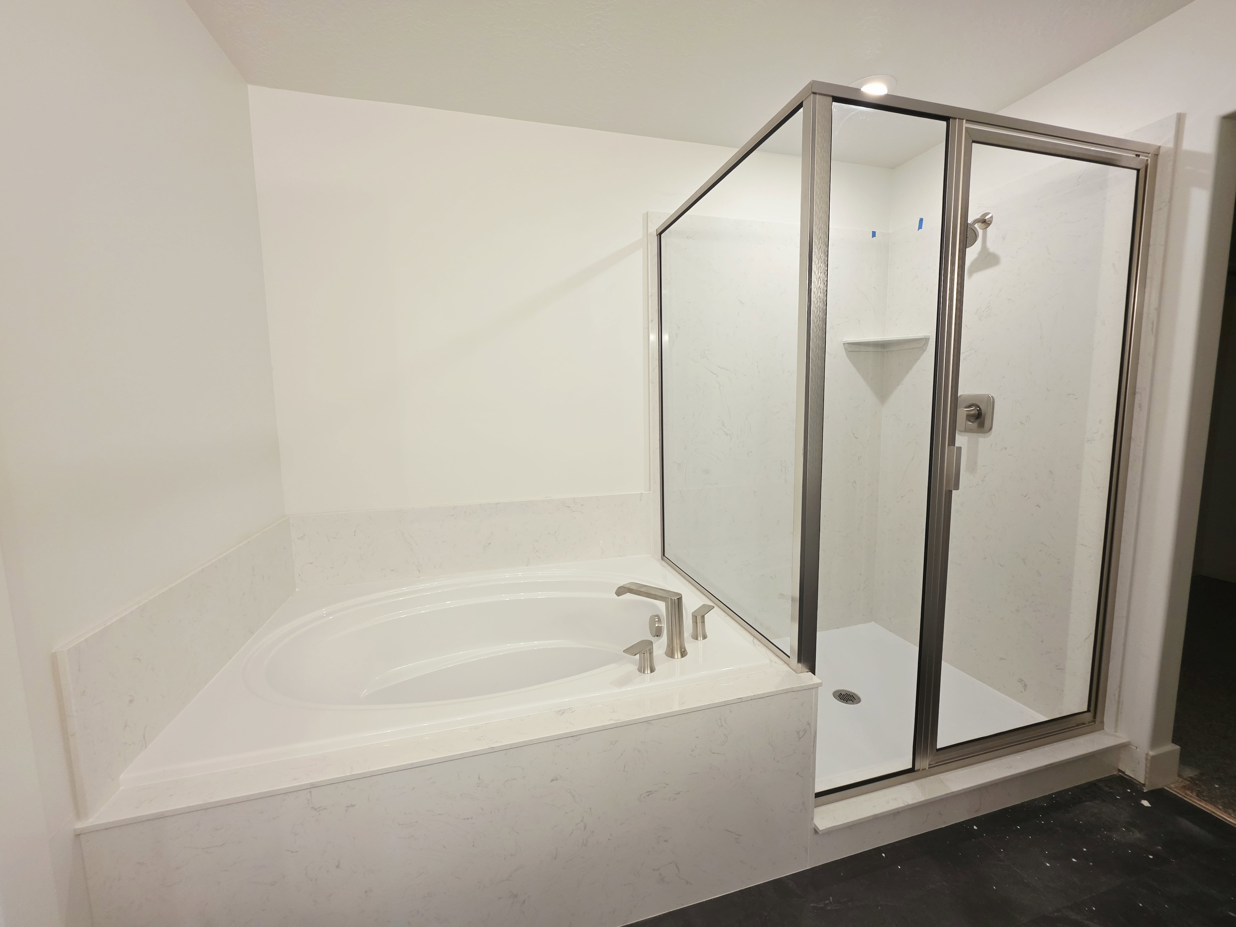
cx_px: 618
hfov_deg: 106.2
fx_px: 464
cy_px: 464
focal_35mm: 13
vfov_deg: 89.9
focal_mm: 2.2
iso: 100
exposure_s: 1/120
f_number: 1.9
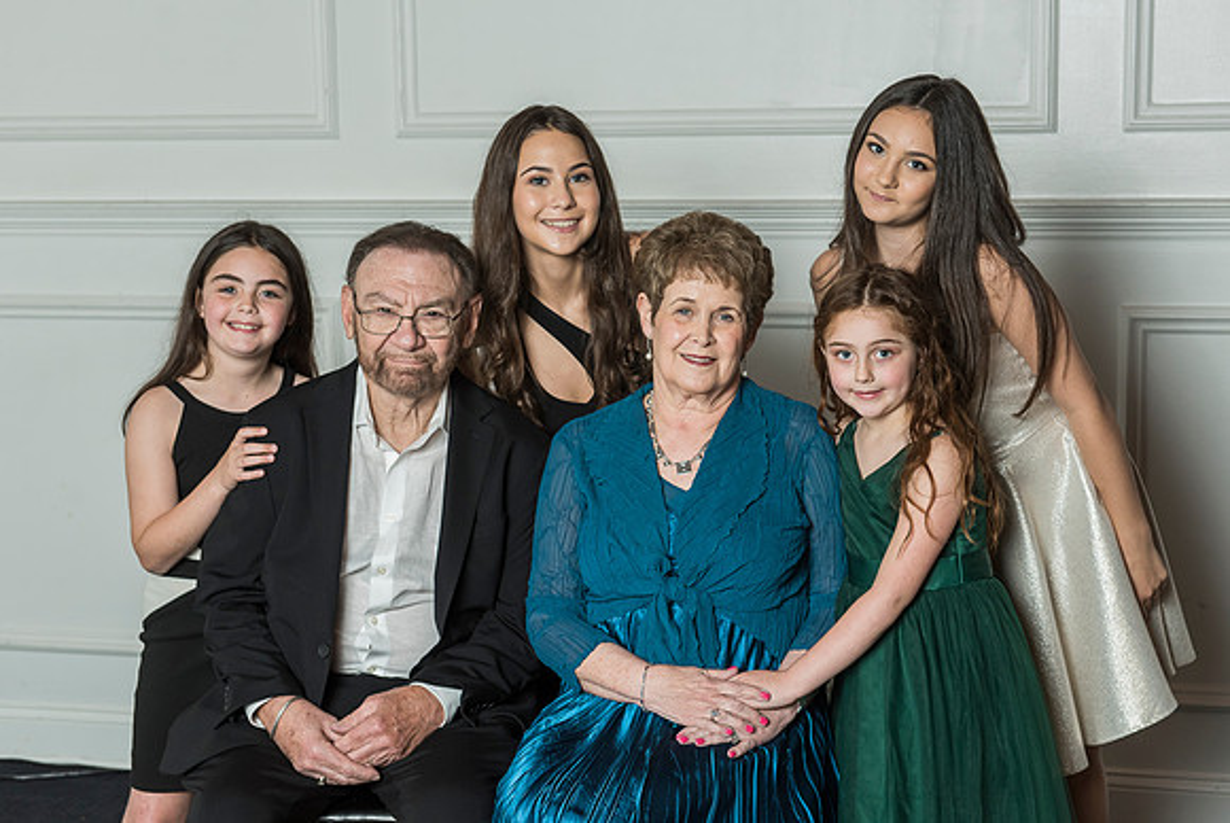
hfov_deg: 29.8
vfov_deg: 20.2
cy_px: 437
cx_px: 695
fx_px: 2306
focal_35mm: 67
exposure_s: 1/125
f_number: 5.6
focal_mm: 58
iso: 1000
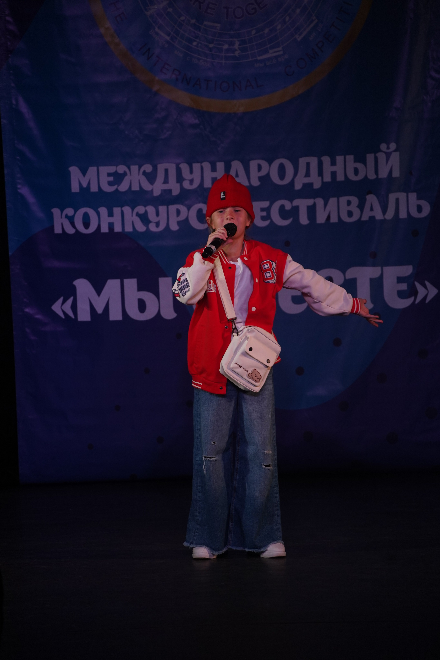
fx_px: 3850
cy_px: 330
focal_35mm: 210
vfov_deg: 9.8
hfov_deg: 6.5
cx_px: 220
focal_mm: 210
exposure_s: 1/400
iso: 1600
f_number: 5.6
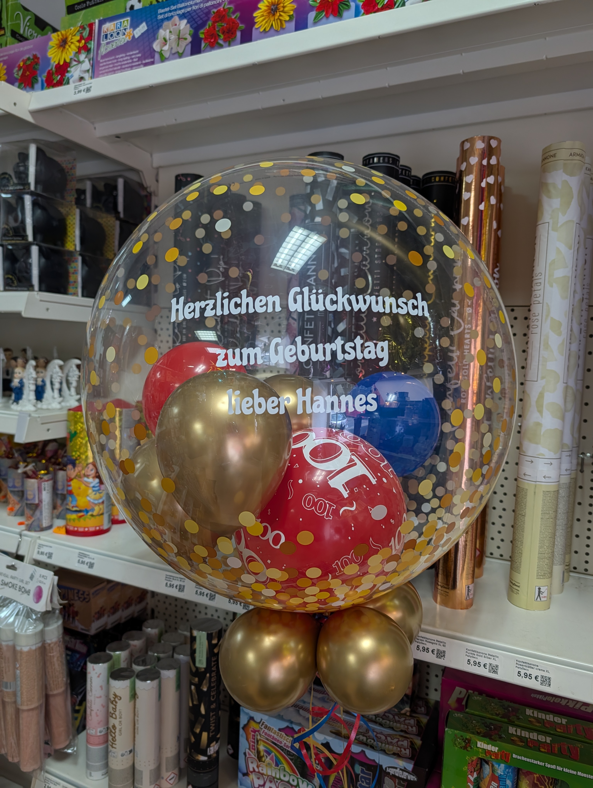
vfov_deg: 71.5
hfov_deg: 56.9
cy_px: 394
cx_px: 296
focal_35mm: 24
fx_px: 547
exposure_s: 1/100
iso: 27
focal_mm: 6.9
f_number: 1.68
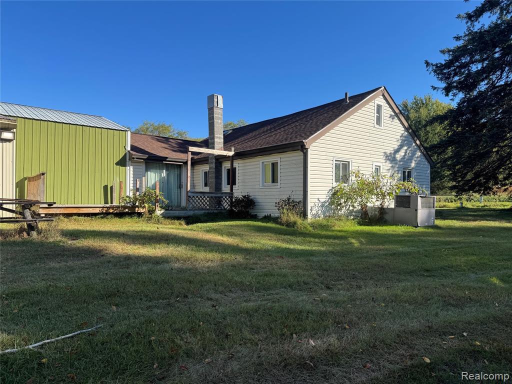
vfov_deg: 56.8
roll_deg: +1.1
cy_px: 192
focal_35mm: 24
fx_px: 355
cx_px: 256
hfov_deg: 71.6
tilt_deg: +2.3
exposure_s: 1/2604
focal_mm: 6.76
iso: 80
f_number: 1.78
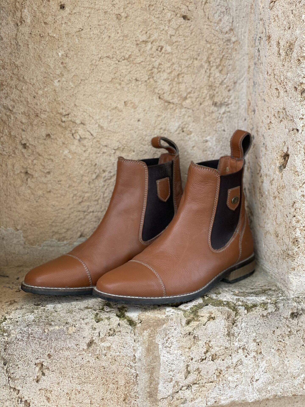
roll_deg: +0.3
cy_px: 204
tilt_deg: -11.9
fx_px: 752
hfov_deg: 22.9
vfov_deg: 30.3
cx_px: 152
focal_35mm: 64
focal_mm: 7.5
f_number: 2.2
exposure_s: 1/121
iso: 25
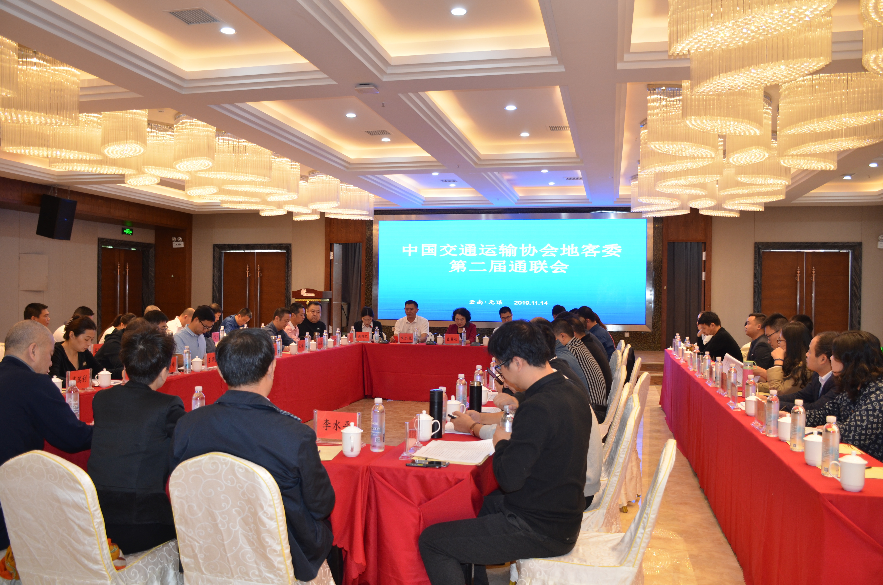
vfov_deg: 43.4
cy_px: 292
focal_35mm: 30
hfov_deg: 62.0
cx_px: 442
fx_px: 734
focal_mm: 20
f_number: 3.5
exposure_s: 1/60
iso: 400
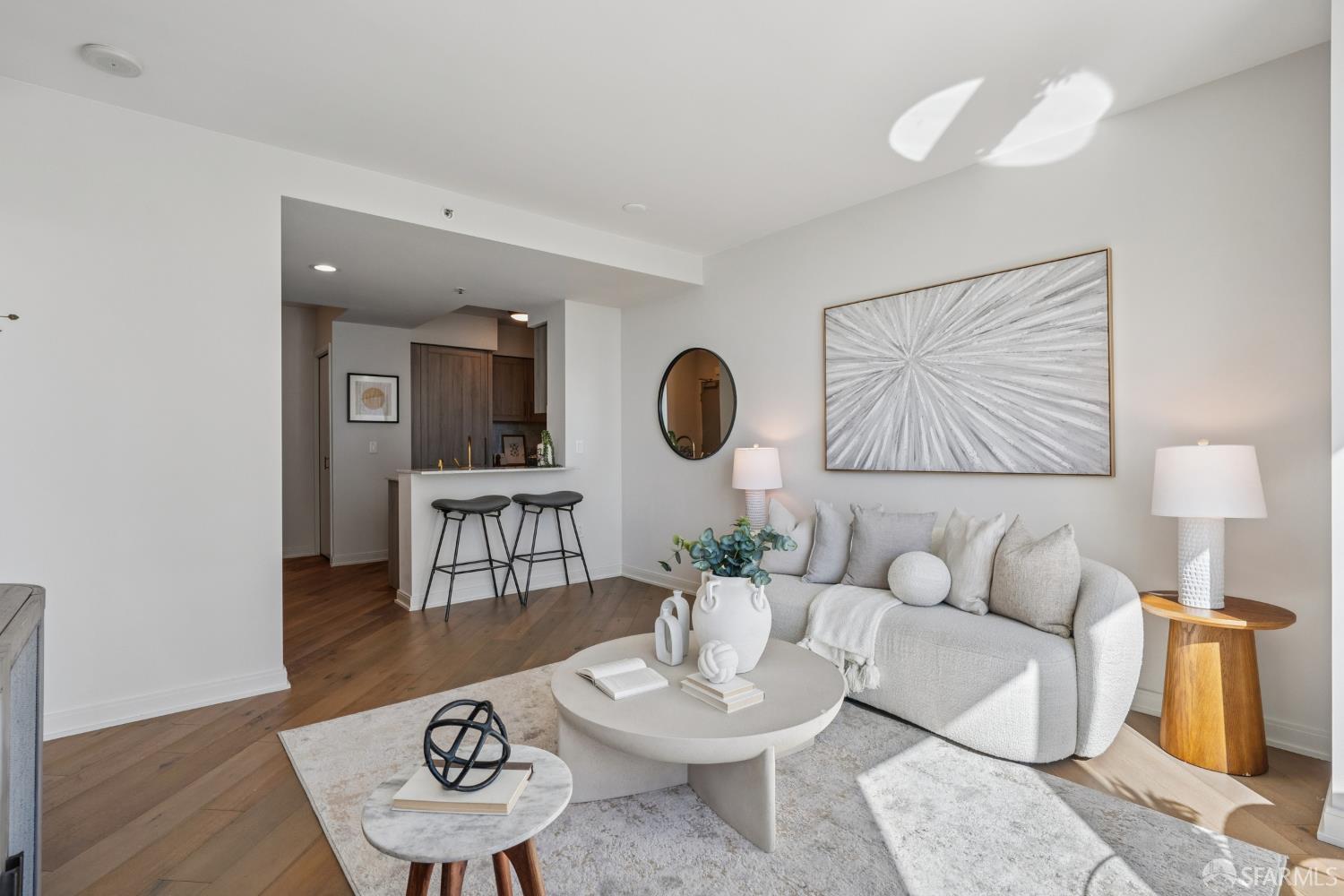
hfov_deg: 96.7
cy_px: 448
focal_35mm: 16
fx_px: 597
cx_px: 672
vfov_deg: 73.7
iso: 640
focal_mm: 16
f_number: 8
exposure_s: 1/125
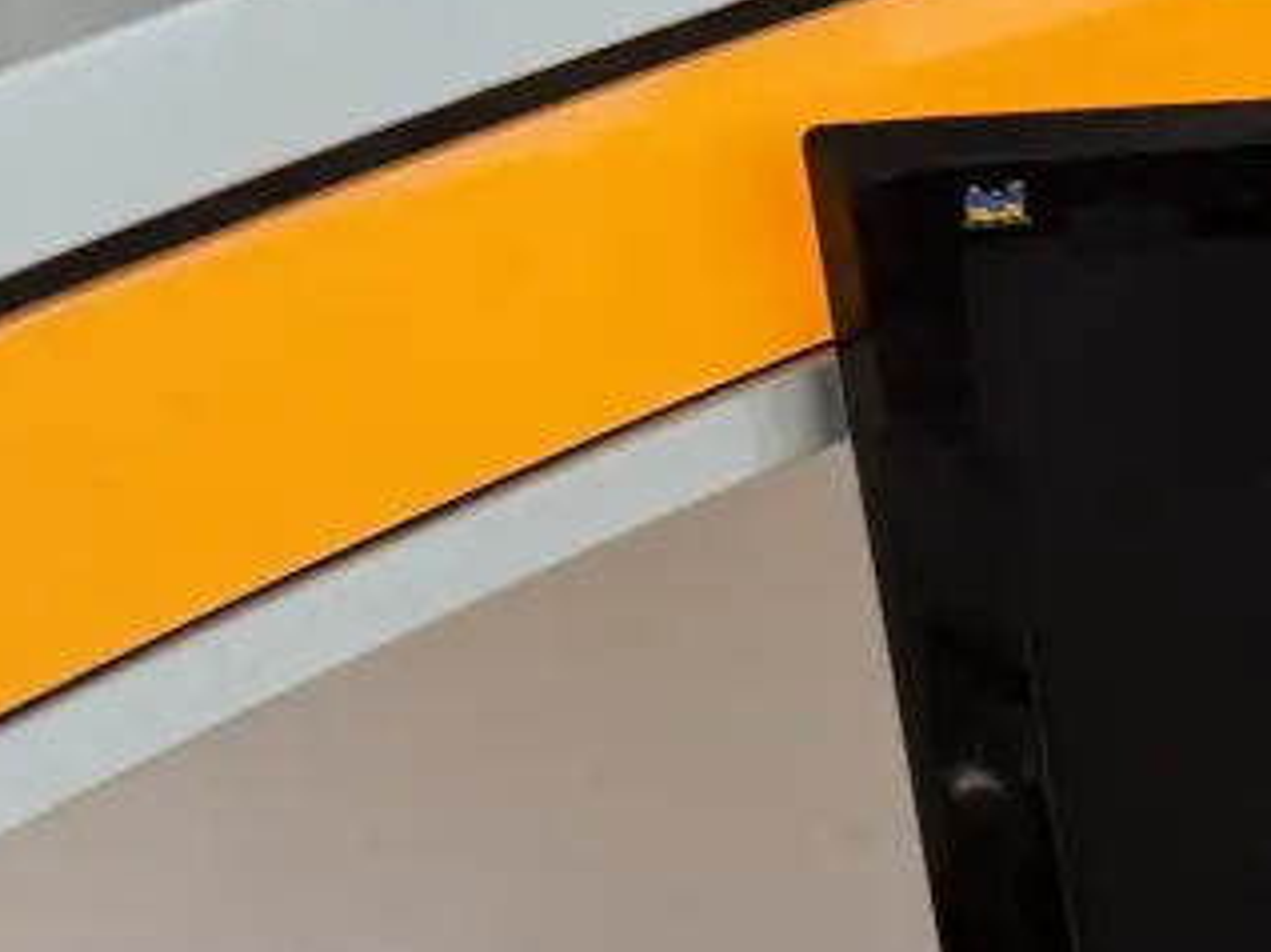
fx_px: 5320
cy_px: 1192
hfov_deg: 11.7
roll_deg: -1.5
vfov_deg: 10.0
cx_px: 2842
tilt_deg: -27.4
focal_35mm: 145
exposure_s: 1/149
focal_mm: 6.76
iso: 64
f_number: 1.78
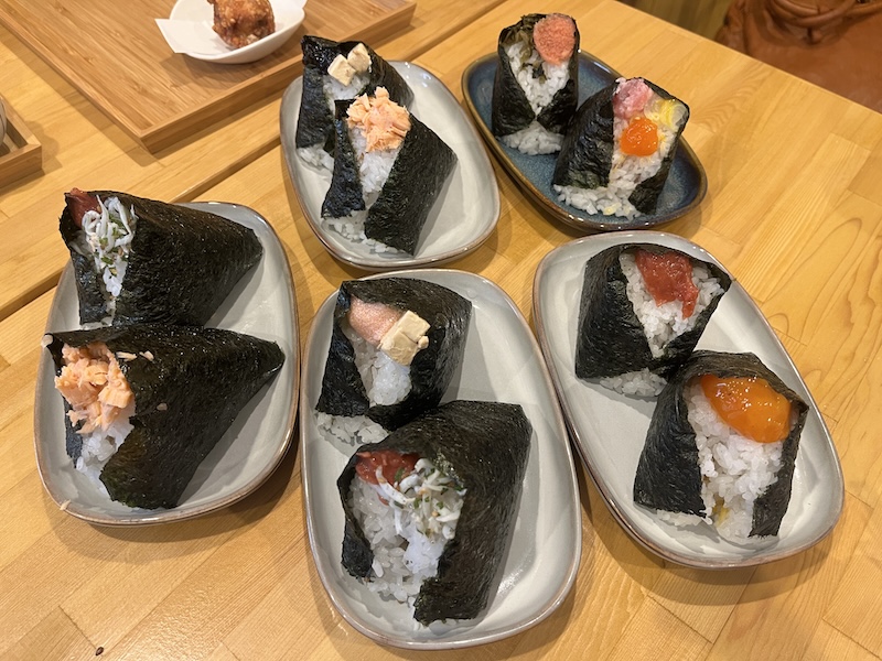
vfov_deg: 53.1
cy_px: 330
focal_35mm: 26
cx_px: 441
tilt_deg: -54.8
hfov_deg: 67.3
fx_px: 662
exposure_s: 1/60
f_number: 1.6
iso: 160
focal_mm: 5.1
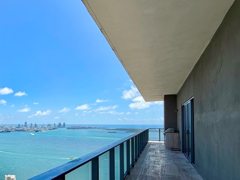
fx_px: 194
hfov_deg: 53.5
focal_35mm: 28
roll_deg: -0.2
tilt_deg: +0.4
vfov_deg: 48.9
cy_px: 119
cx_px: 14
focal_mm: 2.22
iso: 20
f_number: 2.2
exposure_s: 1/779
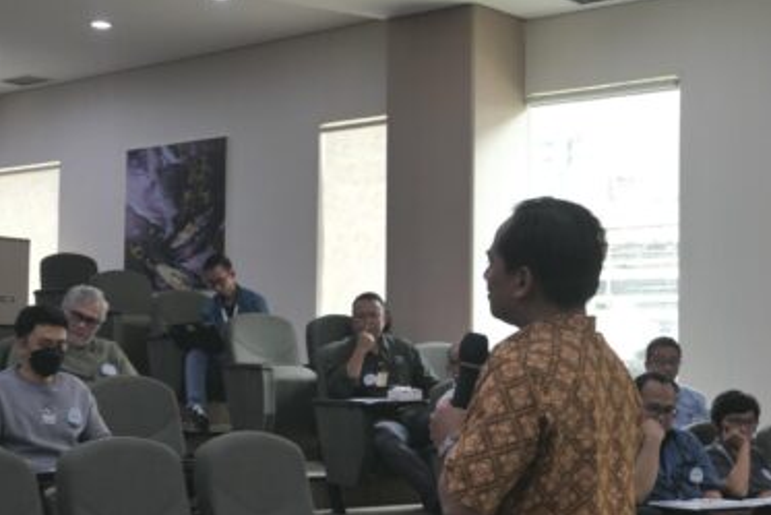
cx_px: 283
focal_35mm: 67
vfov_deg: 20.3
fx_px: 1435
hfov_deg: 29.9
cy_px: 305
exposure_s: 1/100
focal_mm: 18.3
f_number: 2.8
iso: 250
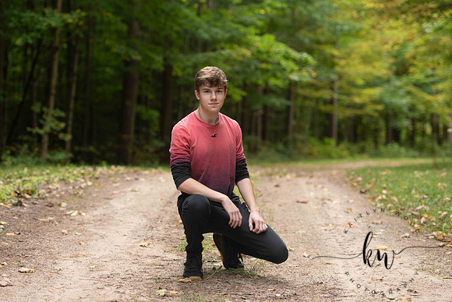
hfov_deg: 22.1
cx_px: 226
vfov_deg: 14.9
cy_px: 151
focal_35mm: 92
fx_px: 1155
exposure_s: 1/320
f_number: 2.8
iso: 500
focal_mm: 92
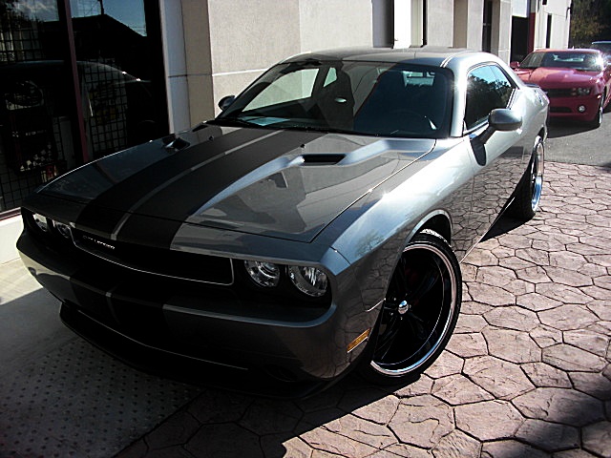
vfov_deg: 39.7
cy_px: 229
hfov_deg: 51.4
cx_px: 306
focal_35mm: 36
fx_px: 635
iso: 50
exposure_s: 1/500
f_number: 2.8
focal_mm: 6.3
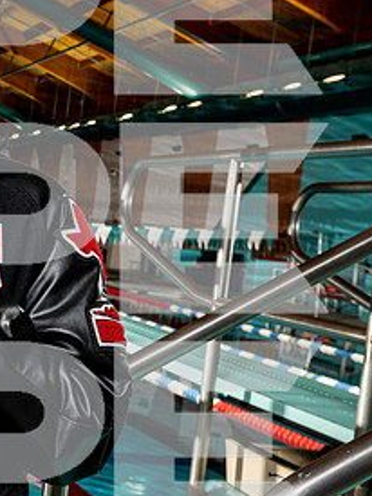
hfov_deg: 19.0
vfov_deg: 27.4
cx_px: -132
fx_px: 1018
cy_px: 219
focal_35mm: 71
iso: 500
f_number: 7.1
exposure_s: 1/250
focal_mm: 35
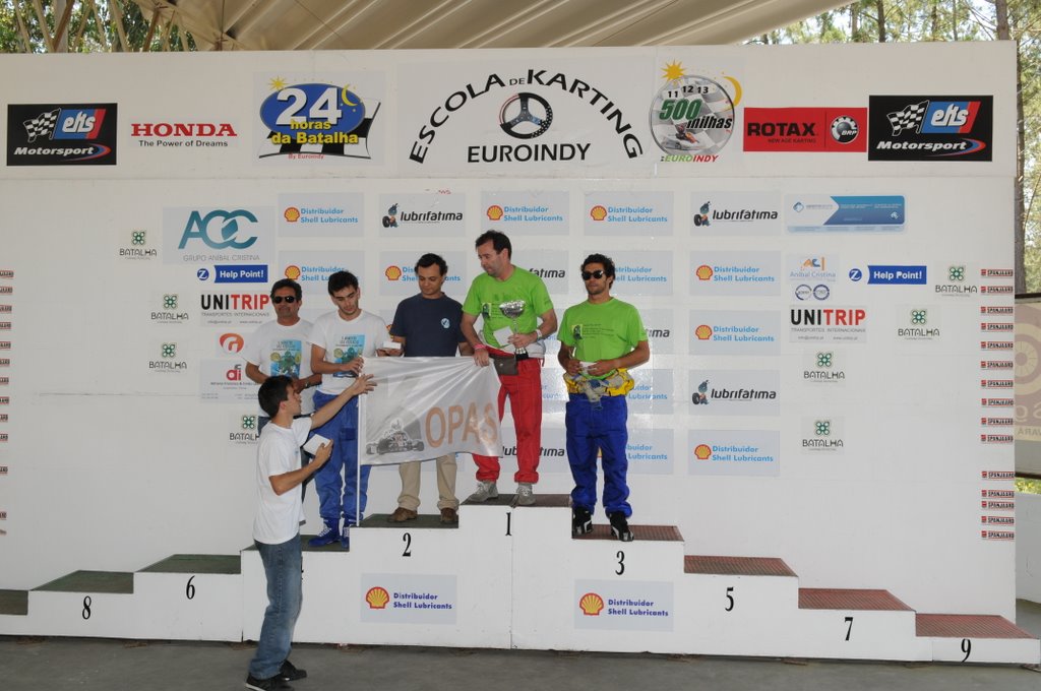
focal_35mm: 34
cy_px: 346
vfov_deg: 38.3
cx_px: 520
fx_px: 996
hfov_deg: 55.2
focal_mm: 23
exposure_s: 1/60
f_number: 8
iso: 200
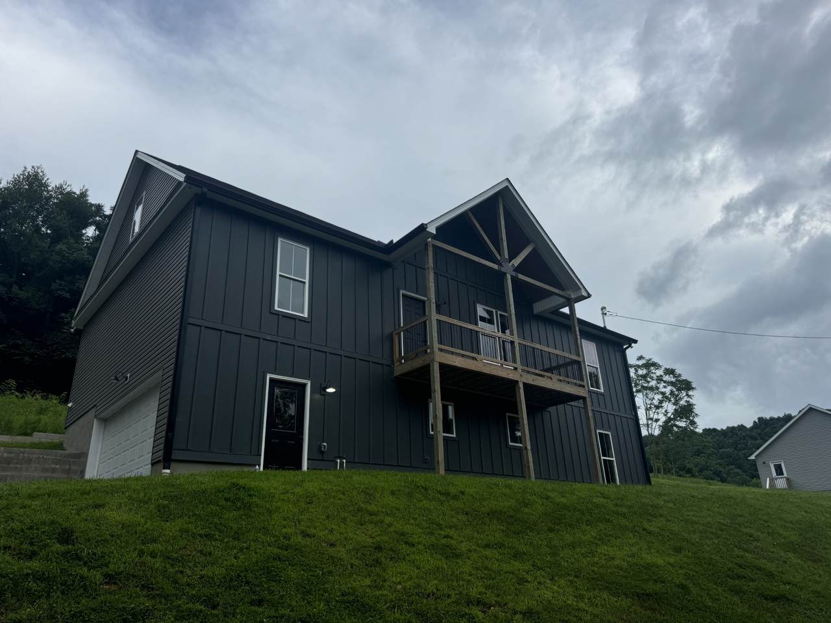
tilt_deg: +20.9
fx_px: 576
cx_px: 416
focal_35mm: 24
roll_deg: +2.0
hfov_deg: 71.6
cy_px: 312
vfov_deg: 56.8
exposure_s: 1/2041
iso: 80
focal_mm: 6.76
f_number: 1.78
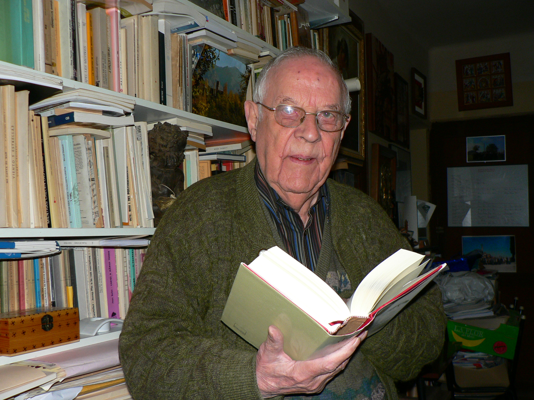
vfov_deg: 39.7
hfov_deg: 51.4
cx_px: 267
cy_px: 200
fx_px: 555
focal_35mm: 36
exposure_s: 1/60
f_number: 2.8
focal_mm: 6
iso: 100
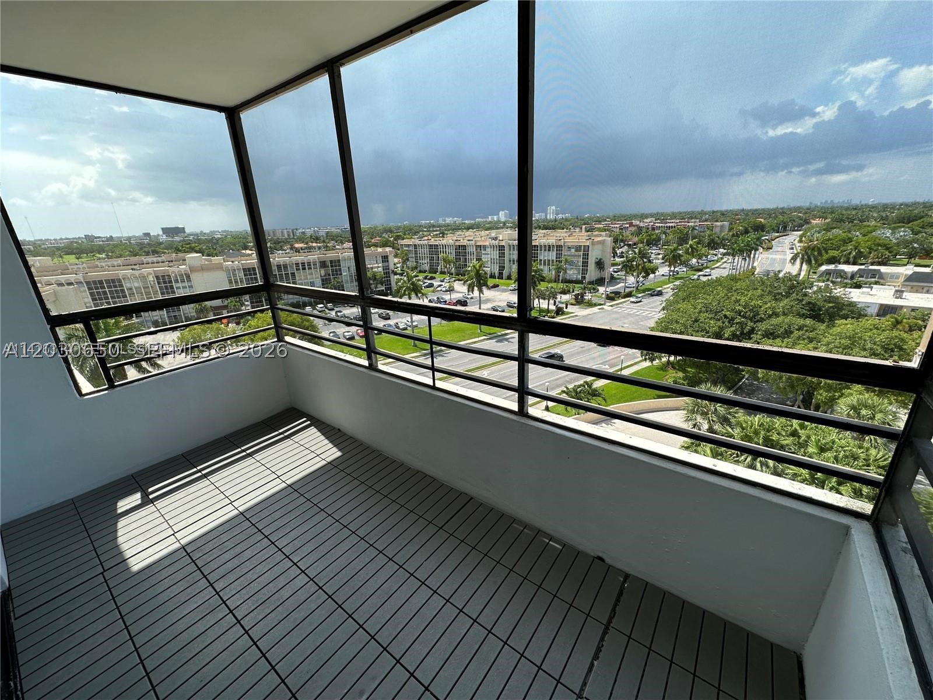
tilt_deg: -18.4
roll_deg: +2.5
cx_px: 466
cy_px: 350
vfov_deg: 85.7
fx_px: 377
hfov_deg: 102.1
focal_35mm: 14
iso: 40
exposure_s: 1/807
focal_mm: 2.22
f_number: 2.2
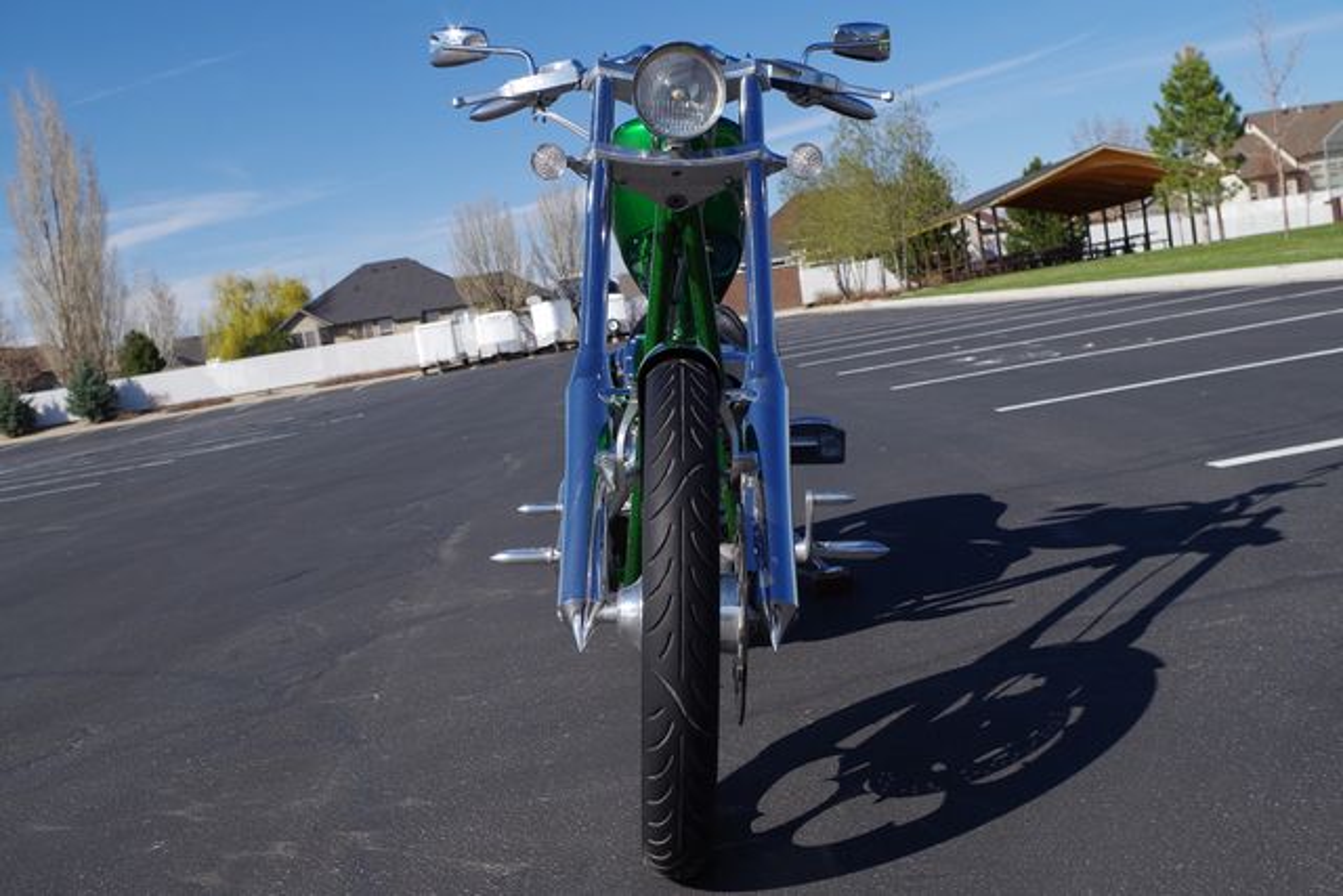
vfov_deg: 34.2
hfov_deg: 49.5
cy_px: 448
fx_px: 1455
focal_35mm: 39
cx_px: 672
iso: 100
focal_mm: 26.25
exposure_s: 1/320
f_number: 8
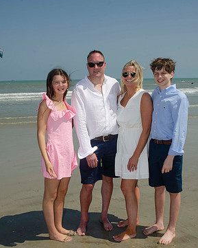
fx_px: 308
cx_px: 97
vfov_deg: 43.8
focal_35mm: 42
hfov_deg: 35.7
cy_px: 134
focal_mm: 24
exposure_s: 1/250
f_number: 10
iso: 100
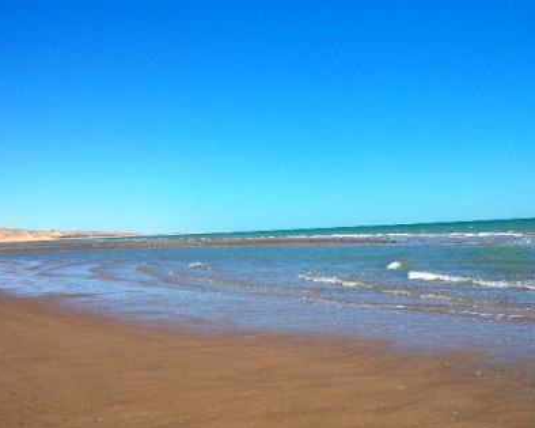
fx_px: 633
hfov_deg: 45.8
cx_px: 255
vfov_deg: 37.3
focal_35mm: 40
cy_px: 205
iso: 50
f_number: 3.7
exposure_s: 1/912
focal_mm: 6
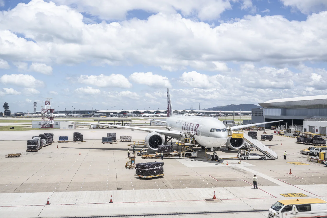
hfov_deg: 47.4
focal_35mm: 41
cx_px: 164
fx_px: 372
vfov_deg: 32.6
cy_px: 109
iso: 32
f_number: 8
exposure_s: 1/125
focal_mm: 41
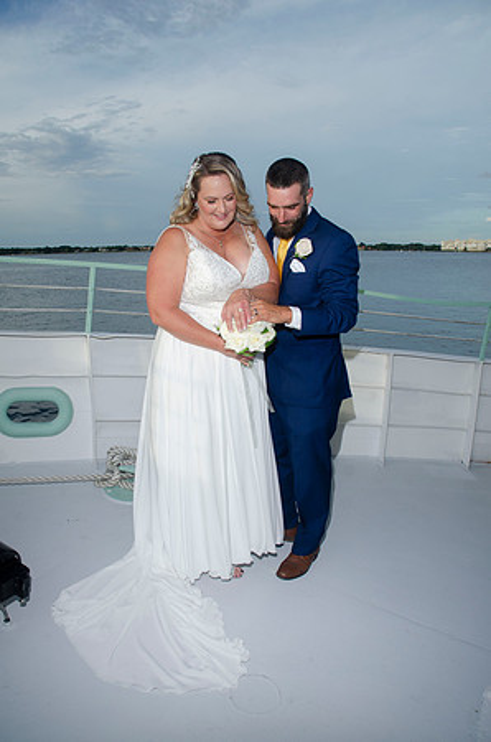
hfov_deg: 47.7
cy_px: 371
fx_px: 555
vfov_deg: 67.5
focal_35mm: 27
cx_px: 246
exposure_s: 1/250
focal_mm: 18
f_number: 8
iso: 100
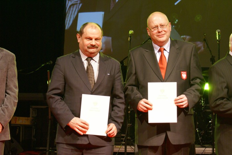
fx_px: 580
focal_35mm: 90
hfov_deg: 22.6
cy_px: 78
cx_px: 116
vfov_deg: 15.2
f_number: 5.6
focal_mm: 60
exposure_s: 1/30
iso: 800
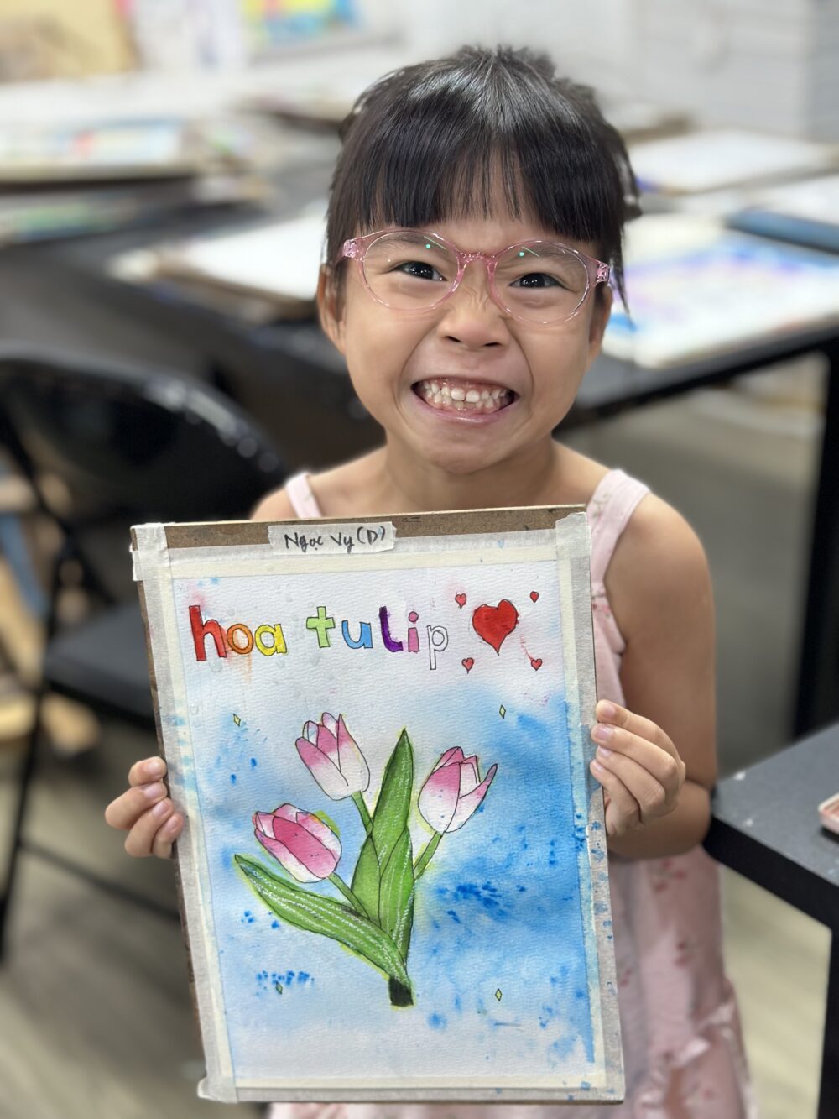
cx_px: 420
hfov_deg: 30.3
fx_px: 1551
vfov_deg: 39.7
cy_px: 560
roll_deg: -0.6
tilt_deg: -24.3
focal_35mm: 48
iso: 200
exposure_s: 1/100
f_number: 1.78
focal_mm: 6.86
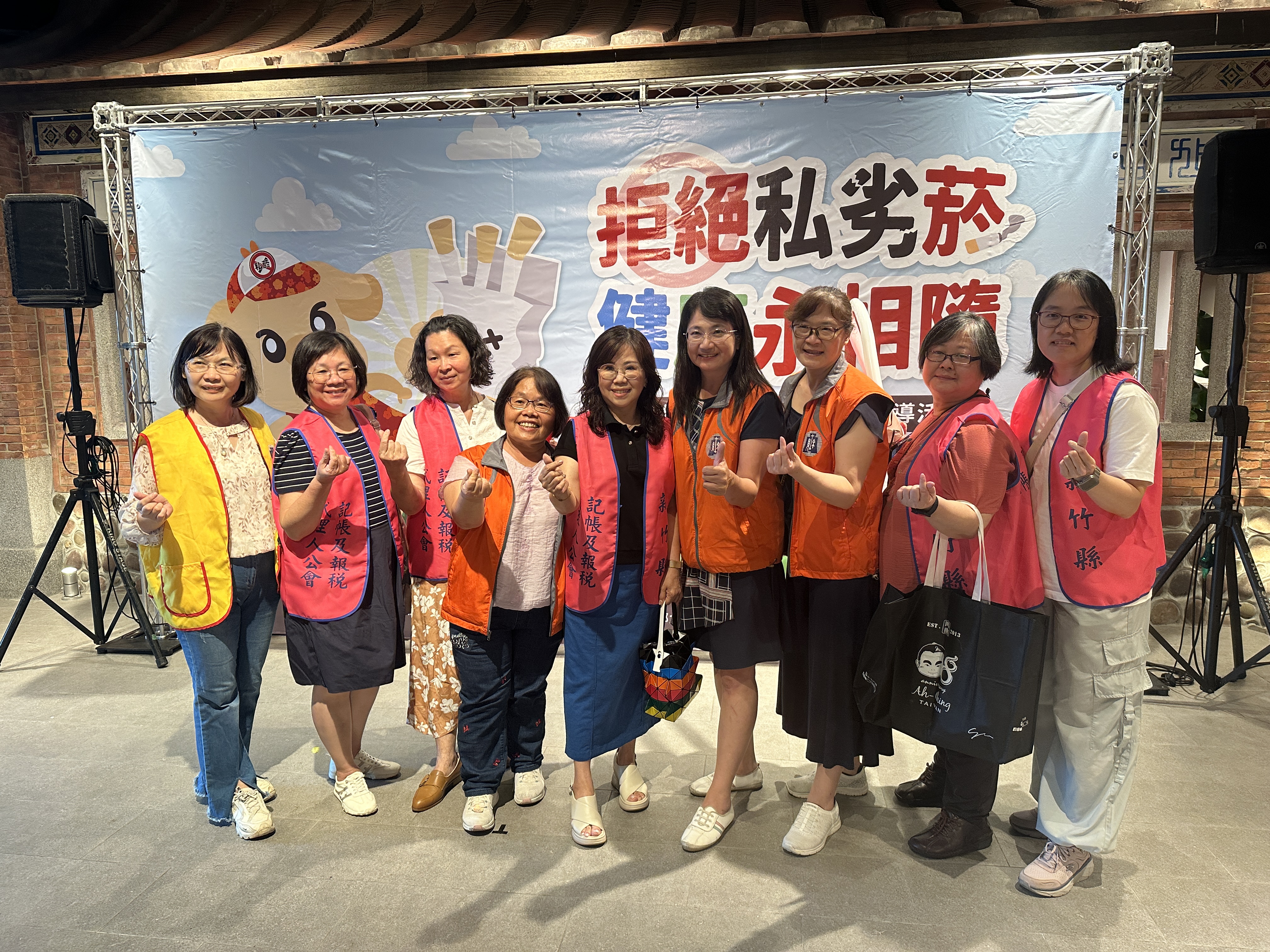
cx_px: 635
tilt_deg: -8.7
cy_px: 476
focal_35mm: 24
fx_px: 881
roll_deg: +0.4
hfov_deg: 71.6
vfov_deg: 56.8
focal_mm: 6.86
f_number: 1.78
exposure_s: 1/120
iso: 200
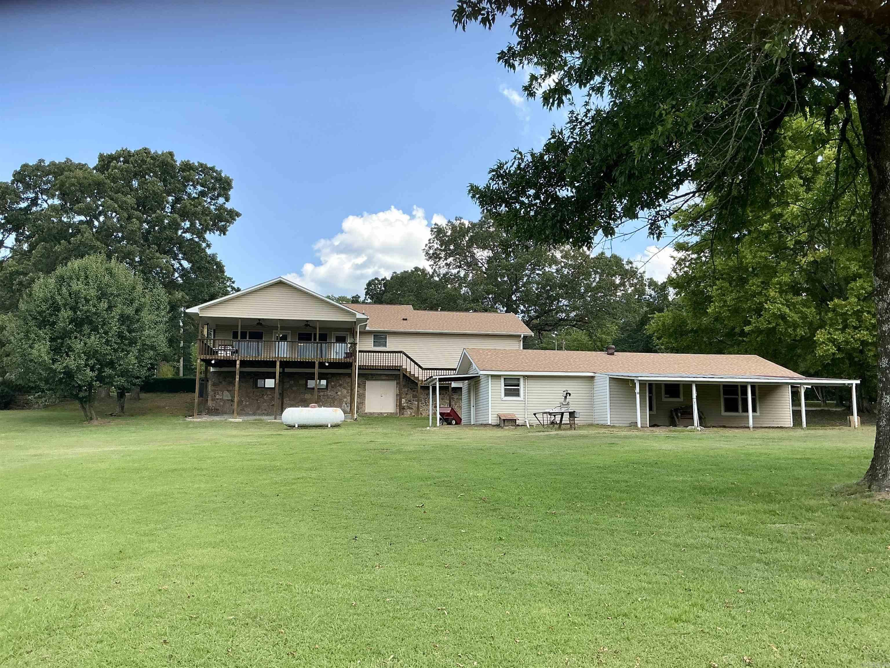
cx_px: 445
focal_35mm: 29
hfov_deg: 61.7
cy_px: 334
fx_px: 746
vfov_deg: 48.2
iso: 25
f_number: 1.8
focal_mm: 3
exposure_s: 1/804
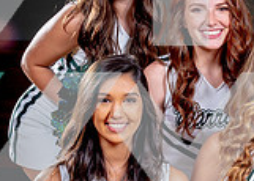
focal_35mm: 117
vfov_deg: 12.2
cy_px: 162
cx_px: 265
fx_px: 844
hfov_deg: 16.7
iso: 125
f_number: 8
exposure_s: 1/125
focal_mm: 31
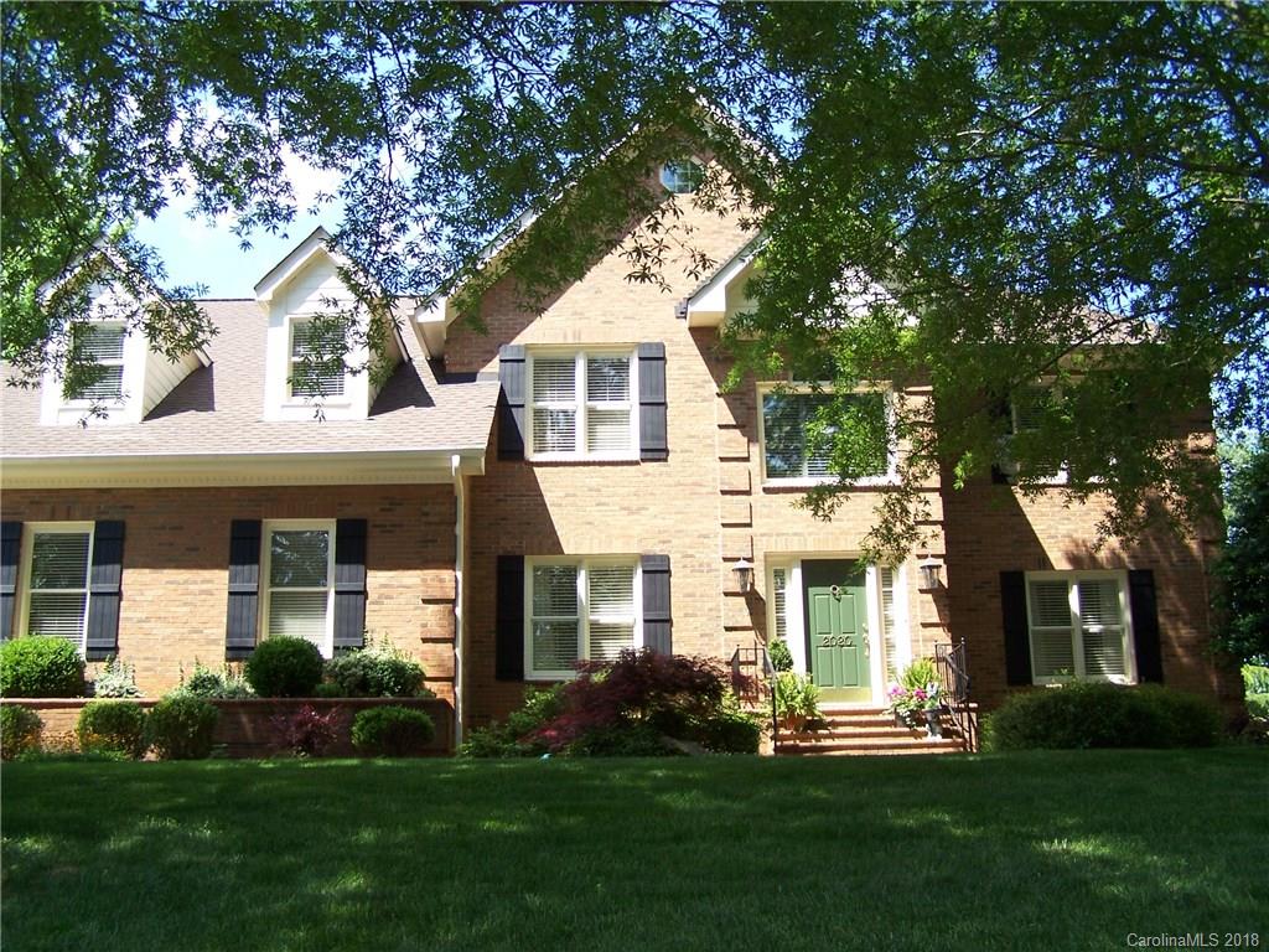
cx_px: 634
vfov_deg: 37.7
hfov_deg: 49.0
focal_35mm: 38
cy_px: 476
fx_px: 1393
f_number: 2.8
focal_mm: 6.3
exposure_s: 1/350
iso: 80
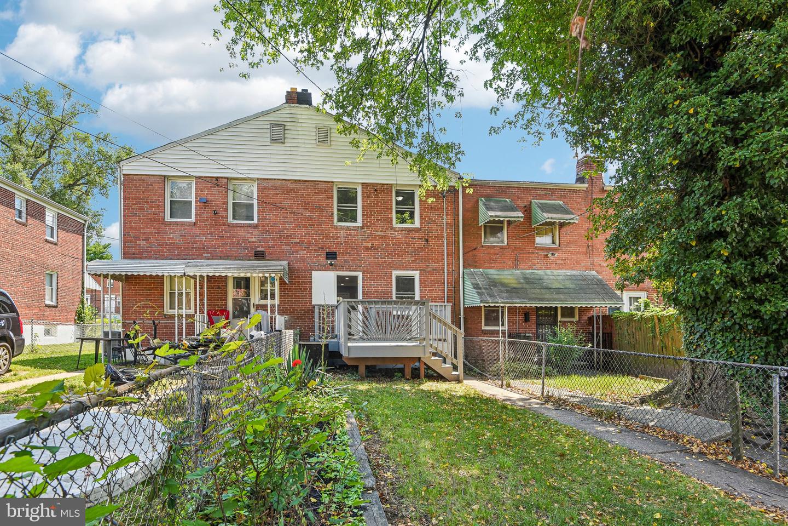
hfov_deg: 93.3
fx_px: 372
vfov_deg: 70.4
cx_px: 394
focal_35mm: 17
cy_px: 263
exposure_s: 1/160
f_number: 8
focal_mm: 17
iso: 400
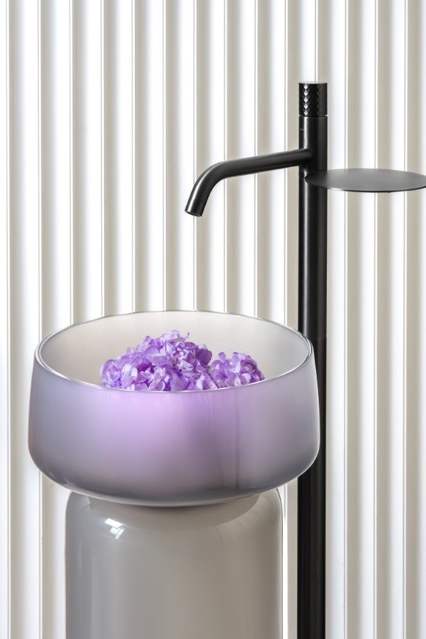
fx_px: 1206
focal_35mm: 68
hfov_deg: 20.0
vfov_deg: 29.7
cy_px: 320
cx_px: 213
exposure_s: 1/25
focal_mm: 68
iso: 2000
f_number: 13
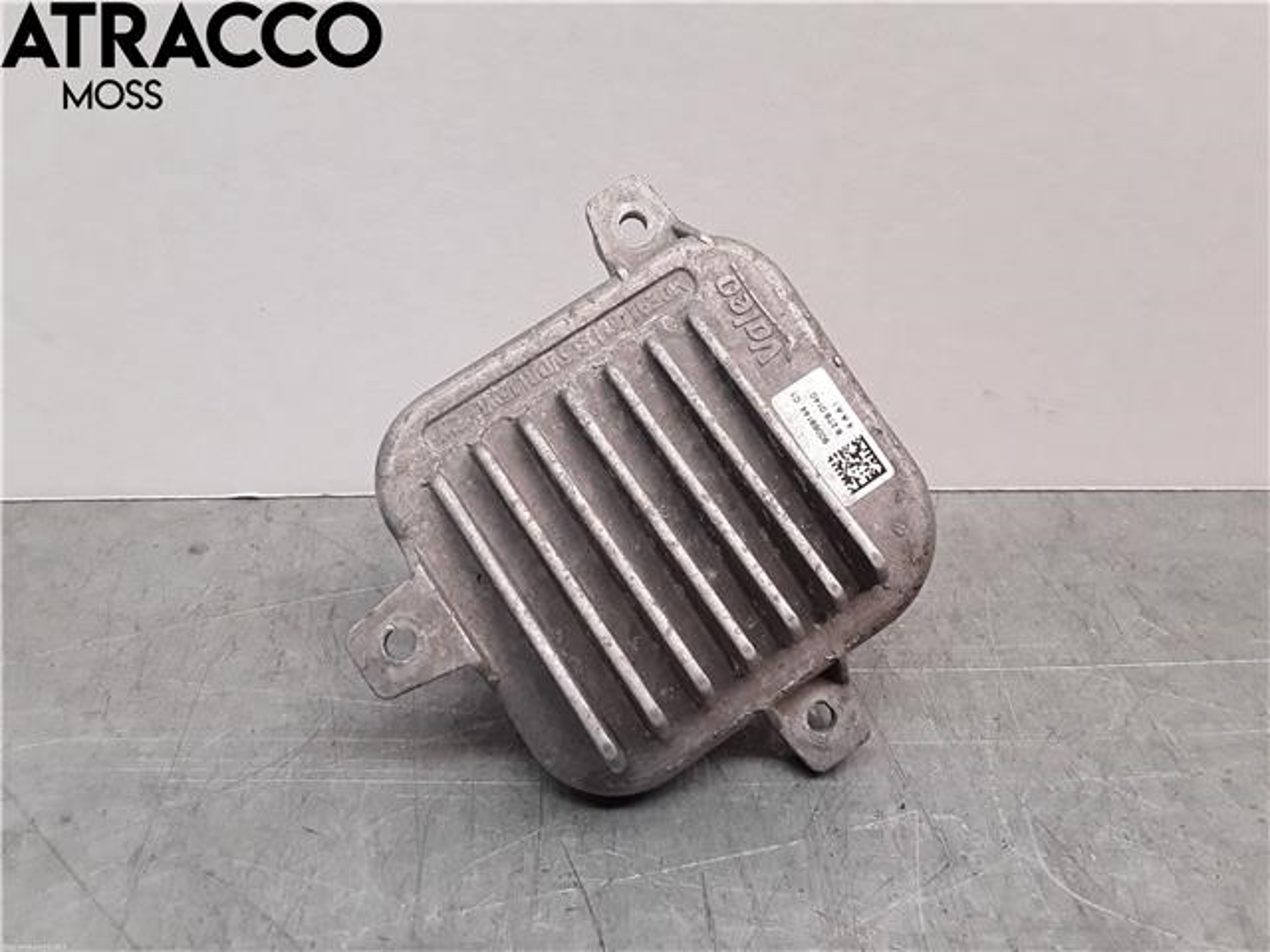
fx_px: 1027
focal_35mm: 28
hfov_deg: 63.4
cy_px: 476
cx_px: 635
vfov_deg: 49.7
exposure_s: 1/100
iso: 64
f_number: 1.9
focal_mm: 2.91
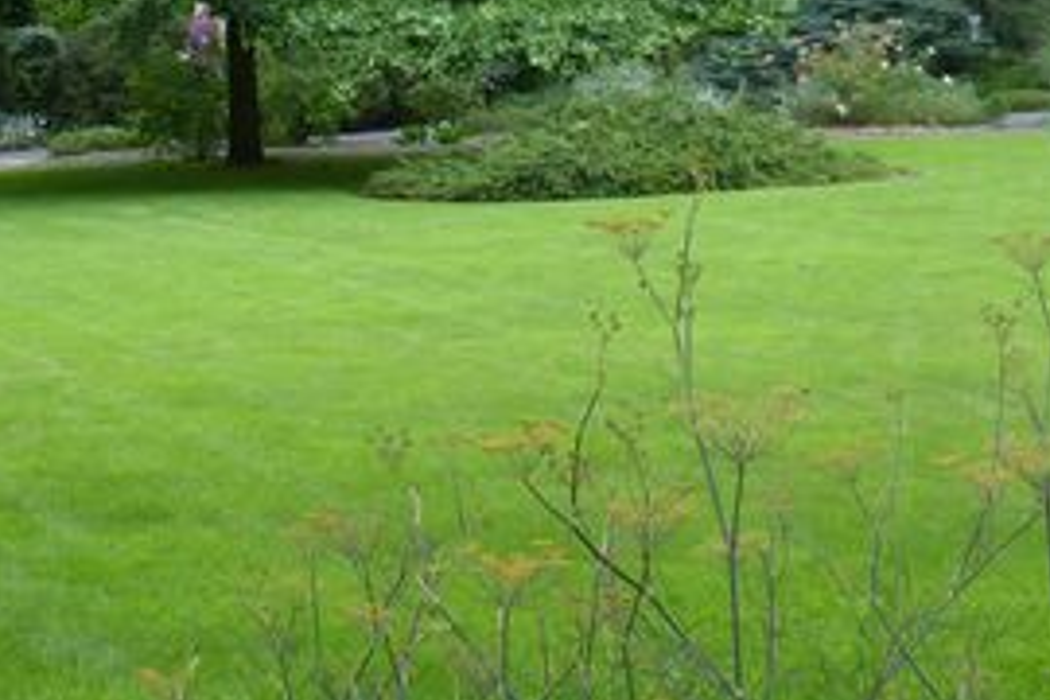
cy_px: -93
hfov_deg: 17.7
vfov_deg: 11.8
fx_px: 3325
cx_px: 109
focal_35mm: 114
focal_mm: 6.5
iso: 100
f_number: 3.1
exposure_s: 1/125
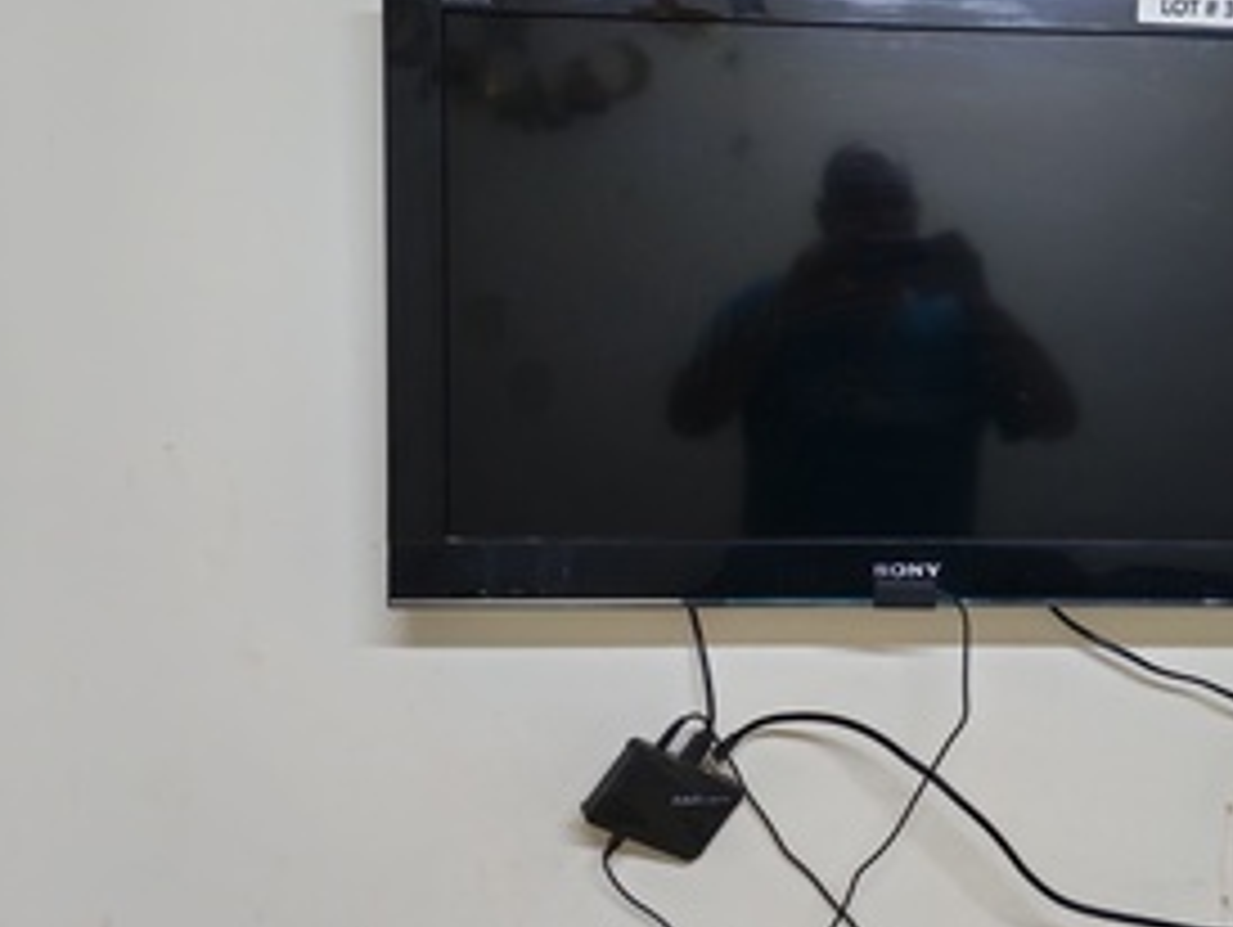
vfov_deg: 32.1
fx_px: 1604
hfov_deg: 40.1
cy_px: 367
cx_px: 1010
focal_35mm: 45
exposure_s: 1/50
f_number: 1.9
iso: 2500
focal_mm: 6.12
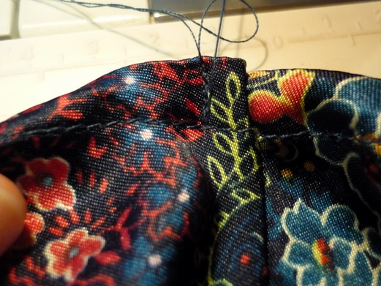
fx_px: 418
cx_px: 202
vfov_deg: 37.7
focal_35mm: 38
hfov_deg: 48.9
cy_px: 124
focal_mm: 5.5
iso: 500
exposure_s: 1/60
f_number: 2.8
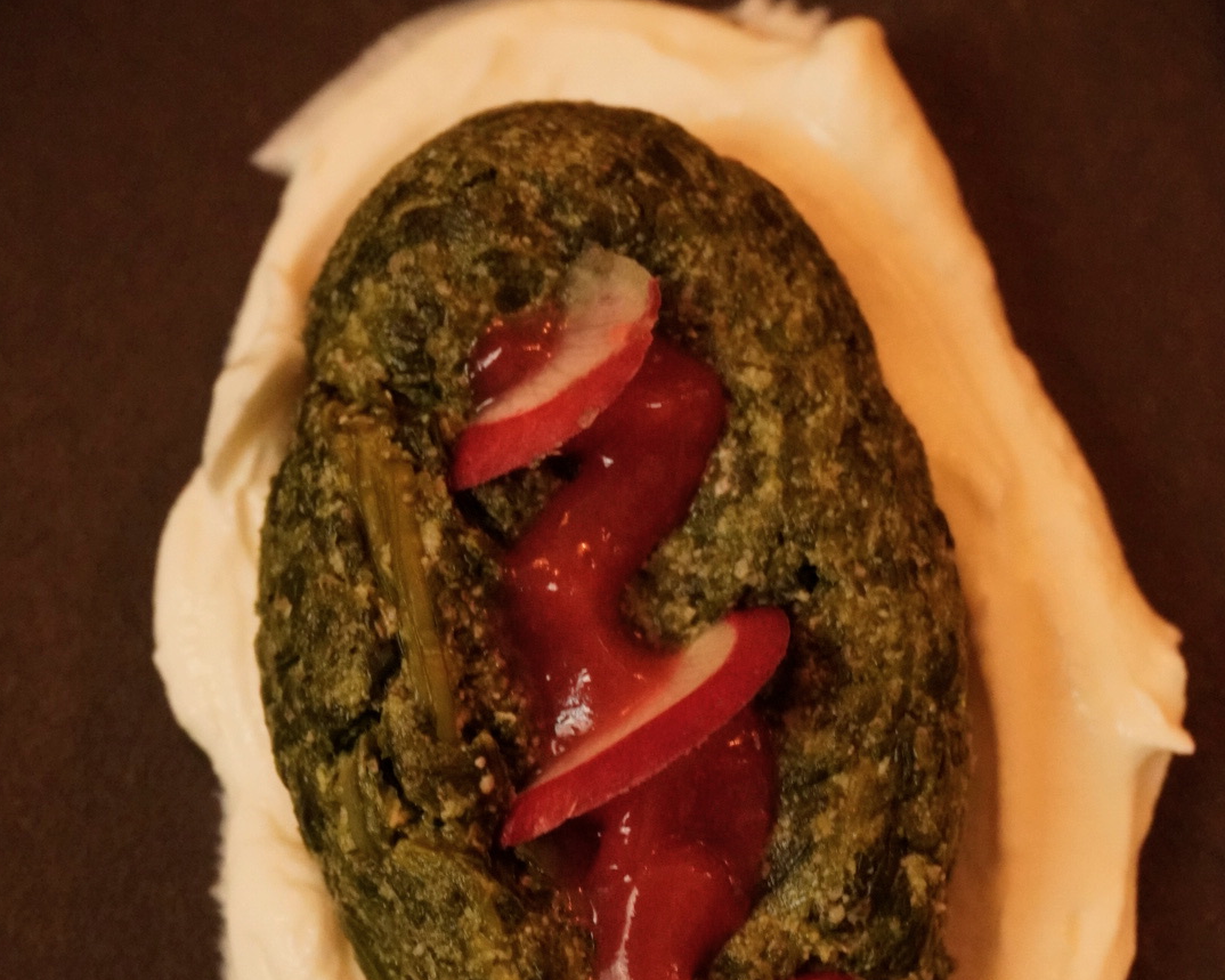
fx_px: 3843
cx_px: 610
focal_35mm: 106
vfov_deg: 14.5
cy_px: 737
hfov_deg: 18.1
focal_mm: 50
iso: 6400
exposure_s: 1/100
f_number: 8
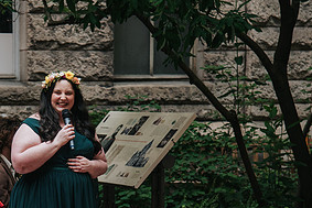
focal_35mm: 175
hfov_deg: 11.7
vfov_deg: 7.8
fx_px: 1517
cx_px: 55
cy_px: 185
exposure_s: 1/500
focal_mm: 82
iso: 1000
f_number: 4
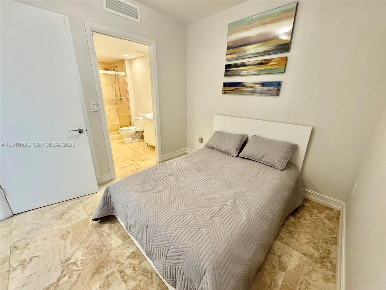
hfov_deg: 102.1
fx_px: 156
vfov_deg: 85.7
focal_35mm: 14
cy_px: 145
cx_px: 193
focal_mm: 2.22
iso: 320
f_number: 2.2
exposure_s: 1/60
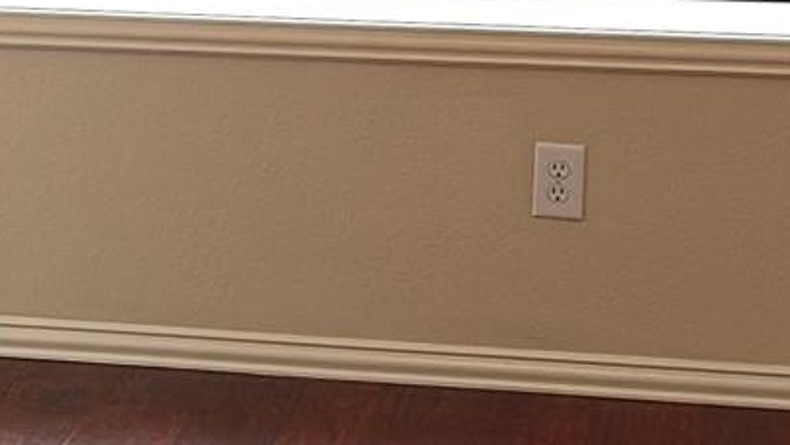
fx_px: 3017
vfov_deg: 8.3
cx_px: 10
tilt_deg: -6.9
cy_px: -151
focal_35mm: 144
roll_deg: +0.3
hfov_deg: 14.7
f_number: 1.6
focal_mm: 5.1
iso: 100
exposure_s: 1/60
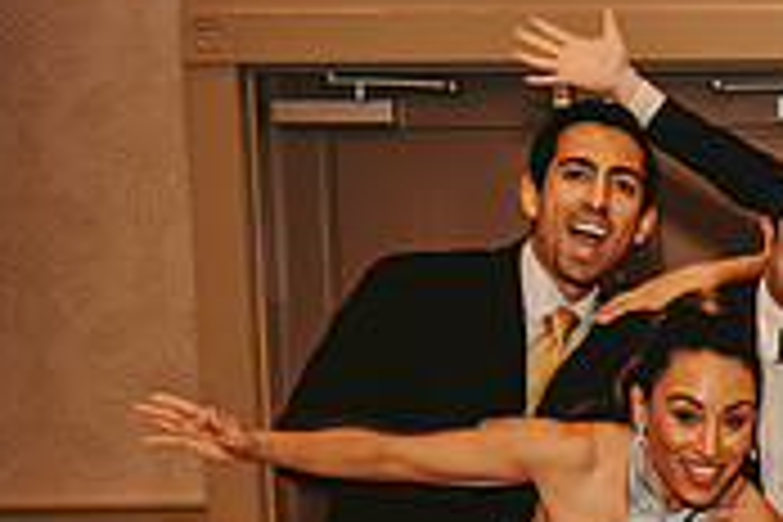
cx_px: 1287
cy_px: 520
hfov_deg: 15.6
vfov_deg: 11.6
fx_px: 2545
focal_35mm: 117
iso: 500
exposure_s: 1/60
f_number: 2.8
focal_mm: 35
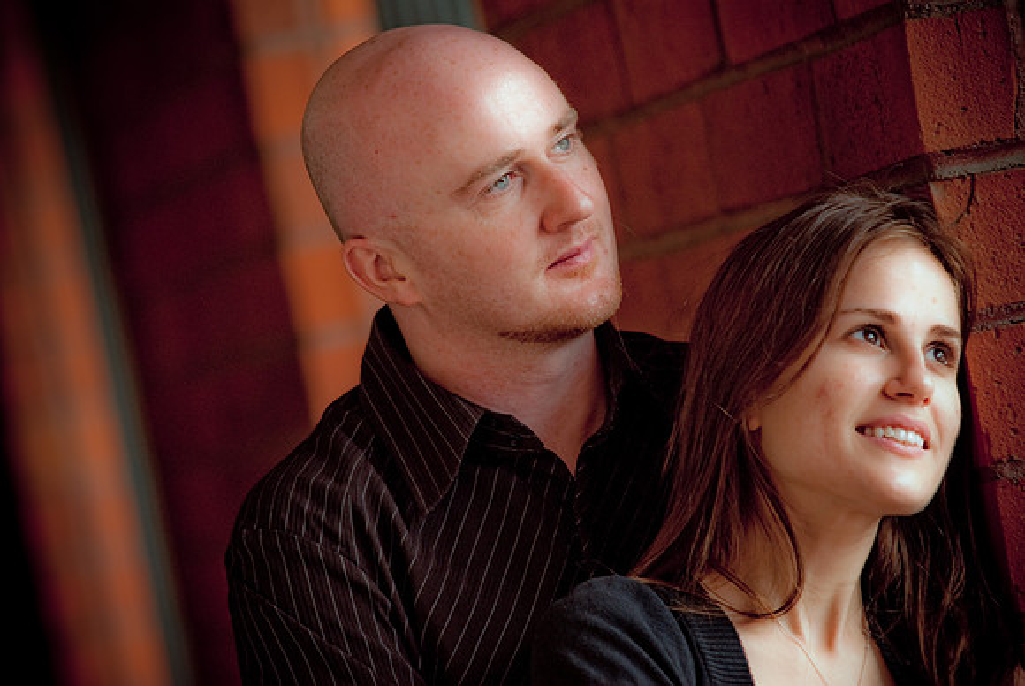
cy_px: 343
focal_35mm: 255
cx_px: 512
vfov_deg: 5.4
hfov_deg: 8.1
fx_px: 7268
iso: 400
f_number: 2.8
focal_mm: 170
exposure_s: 1/100
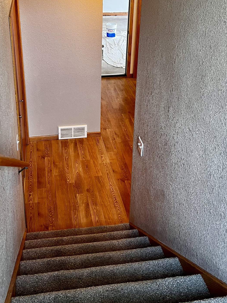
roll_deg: -0.8
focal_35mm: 43
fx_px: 376
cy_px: 92
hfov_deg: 33.5
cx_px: 96
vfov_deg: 43.0
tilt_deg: -24.4
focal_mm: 5.7
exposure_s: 1/60
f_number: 1.5
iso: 100
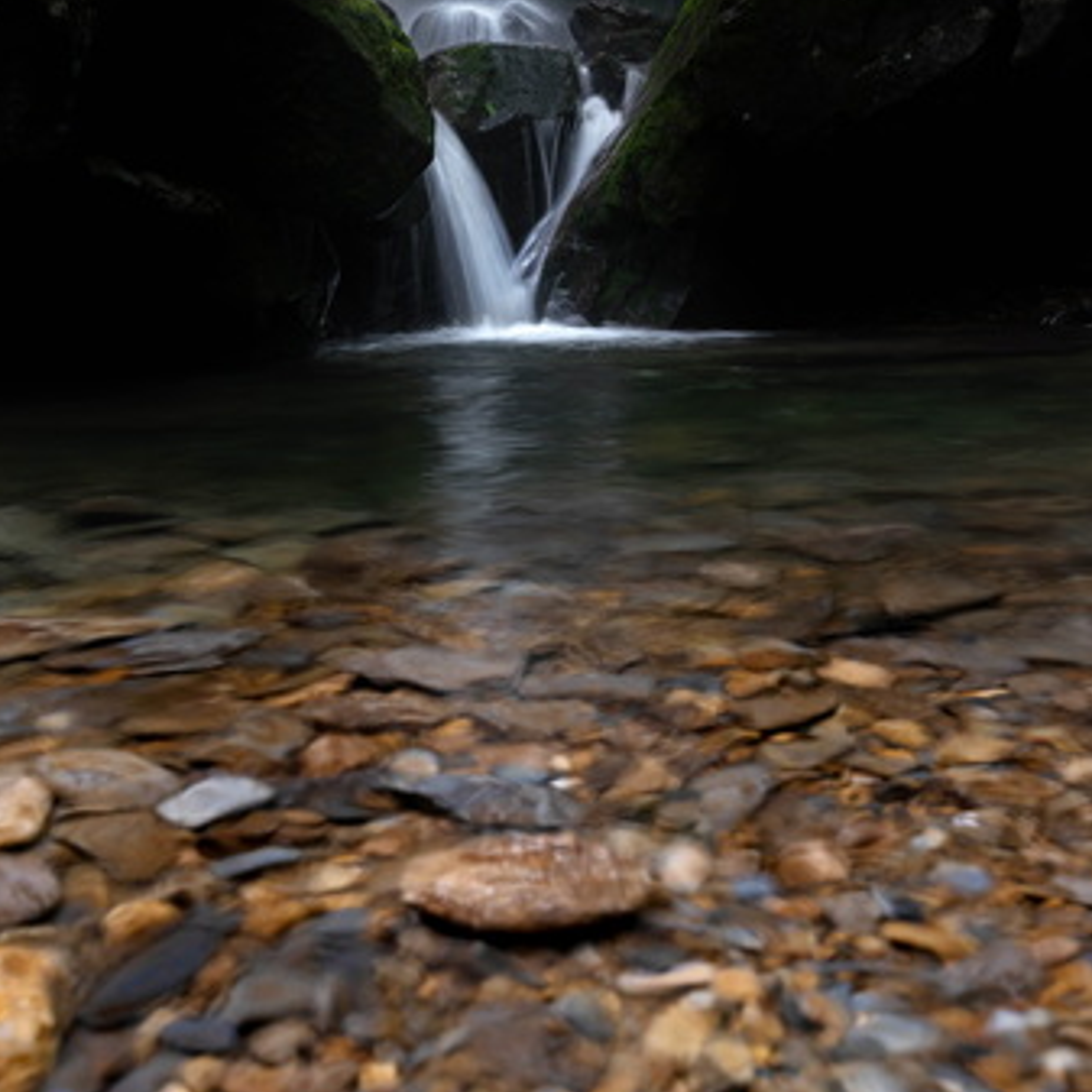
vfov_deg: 39.3
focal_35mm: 42
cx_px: 540
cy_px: 324
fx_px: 1499
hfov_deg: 40.0
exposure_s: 1/2.5
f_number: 10
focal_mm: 32
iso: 800
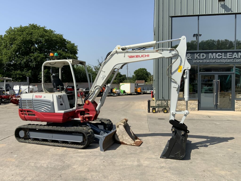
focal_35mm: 29
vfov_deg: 48.2
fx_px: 202
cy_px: 90
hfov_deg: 61.7
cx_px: 120
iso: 16
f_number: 1.8
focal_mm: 3
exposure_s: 1/2141
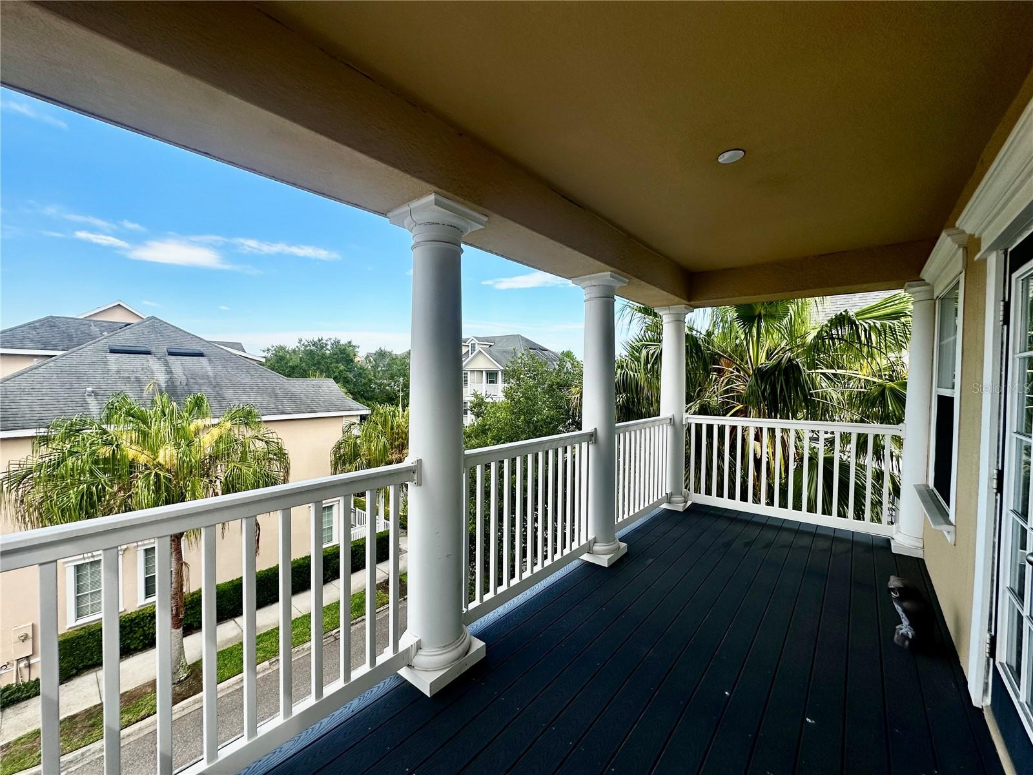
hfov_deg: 102.1
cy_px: 388
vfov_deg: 85.7
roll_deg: -0.6
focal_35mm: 14
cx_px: 516
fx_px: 418
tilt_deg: -0.9
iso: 40
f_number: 2.2
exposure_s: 1/903
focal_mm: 2.22
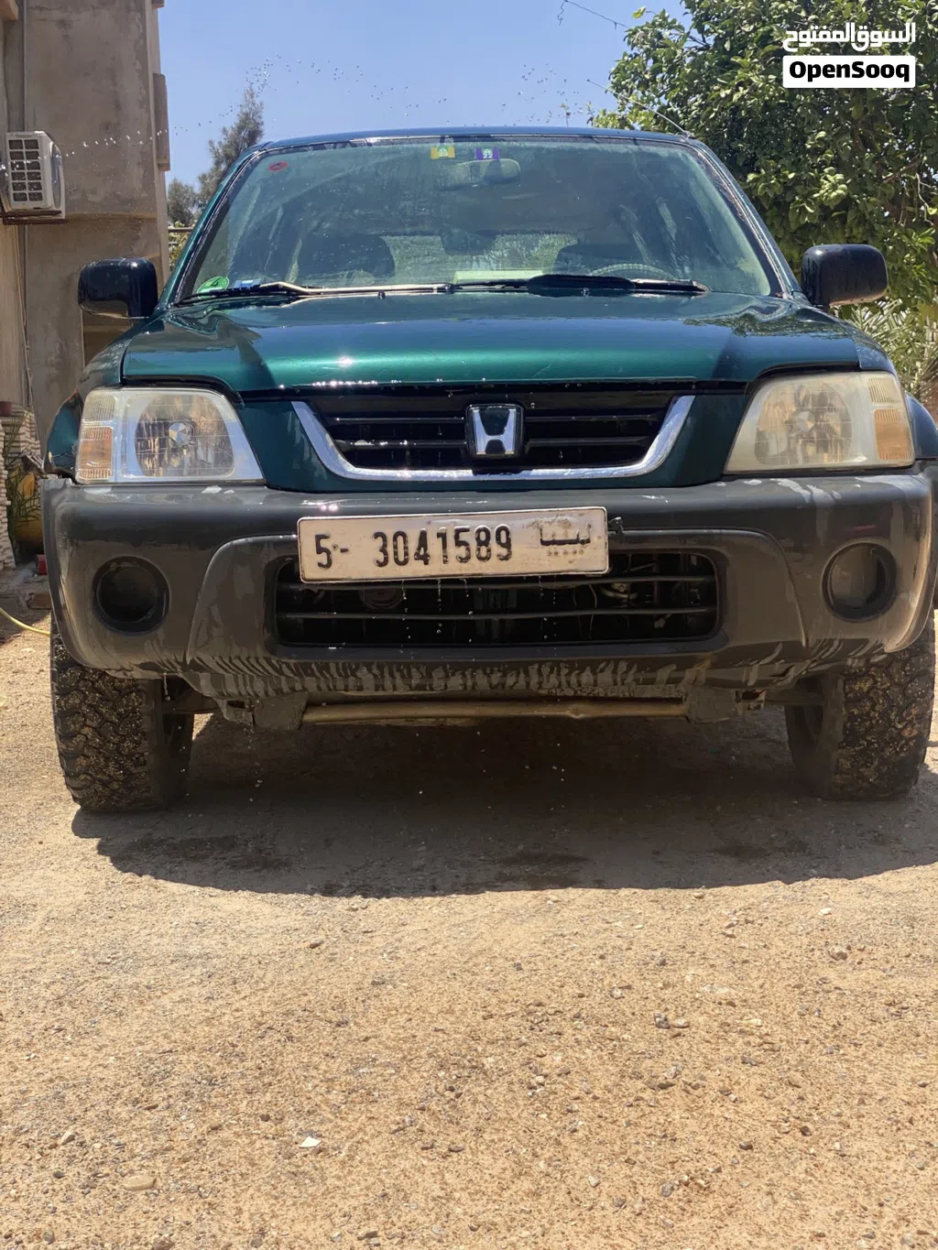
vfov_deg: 36.8
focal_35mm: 52
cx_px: 469
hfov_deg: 28.0
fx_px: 1878
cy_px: 625
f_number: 2
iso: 20
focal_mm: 6
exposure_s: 1/1845
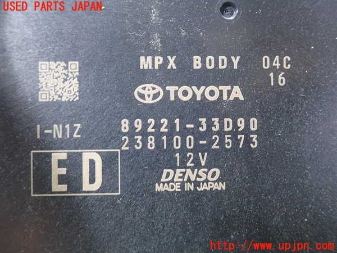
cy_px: 126
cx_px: 168
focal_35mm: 30
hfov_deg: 60.0
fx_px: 292
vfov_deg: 46.8
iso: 800
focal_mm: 5.5
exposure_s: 1/40
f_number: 2.3
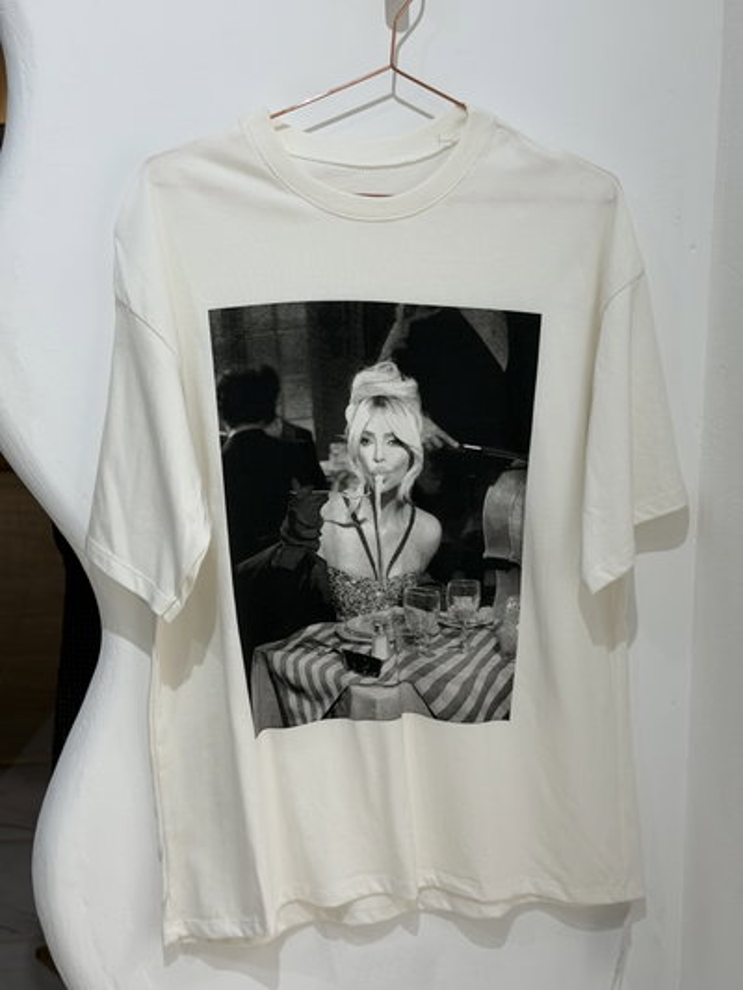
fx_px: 1373
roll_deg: +0.4
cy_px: 495
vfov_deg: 39.6
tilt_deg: -11.5
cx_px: 372
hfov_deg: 30.3
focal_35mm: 48
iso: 64
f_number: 1.78
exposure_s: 1/100
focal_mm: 6.76
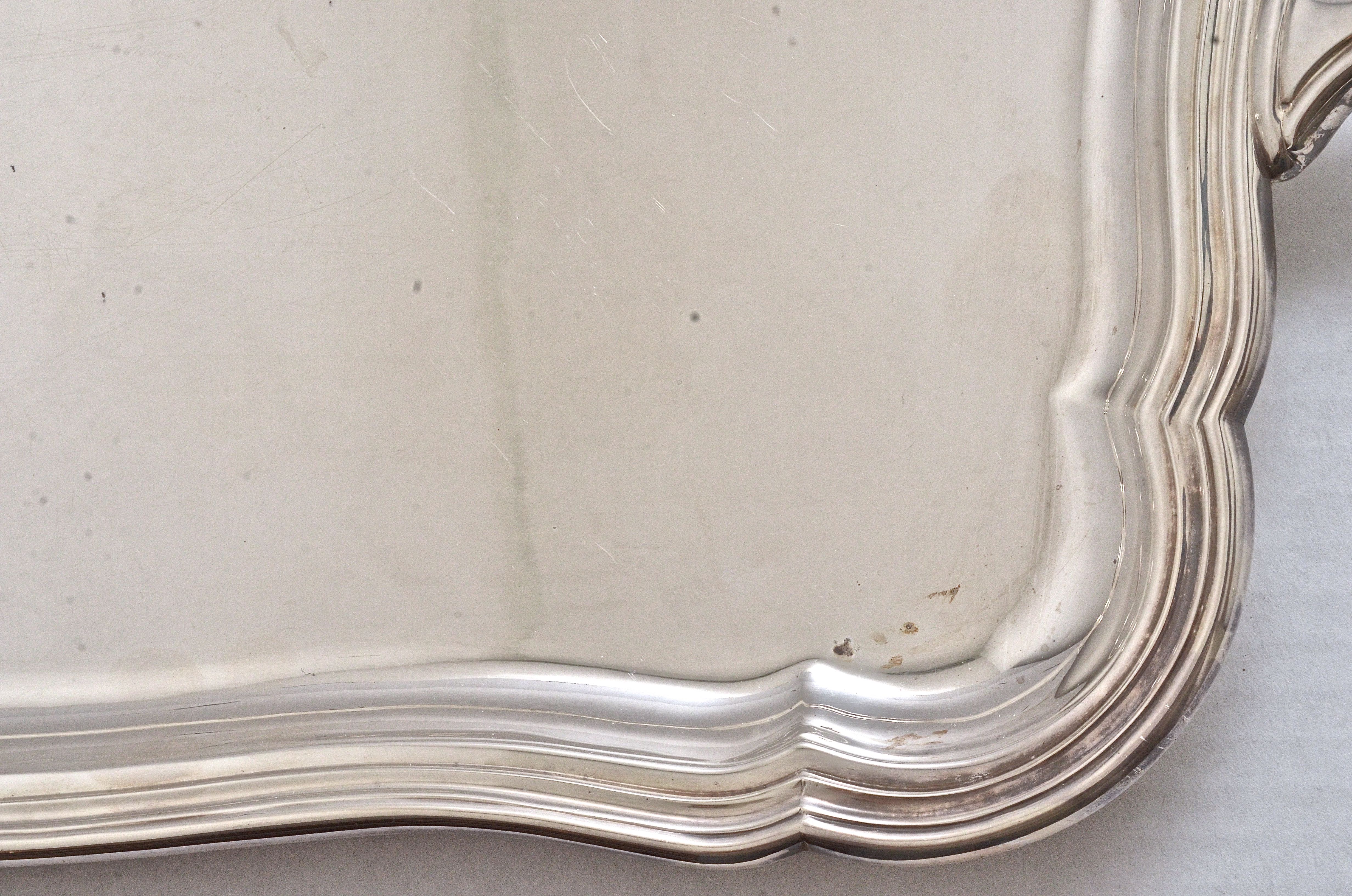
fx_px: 3092
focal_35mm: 82
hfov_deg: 24.7
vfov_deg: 16.5
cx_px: 676
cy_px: 448
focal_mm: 55
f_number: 16
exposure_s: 1/125
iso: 800
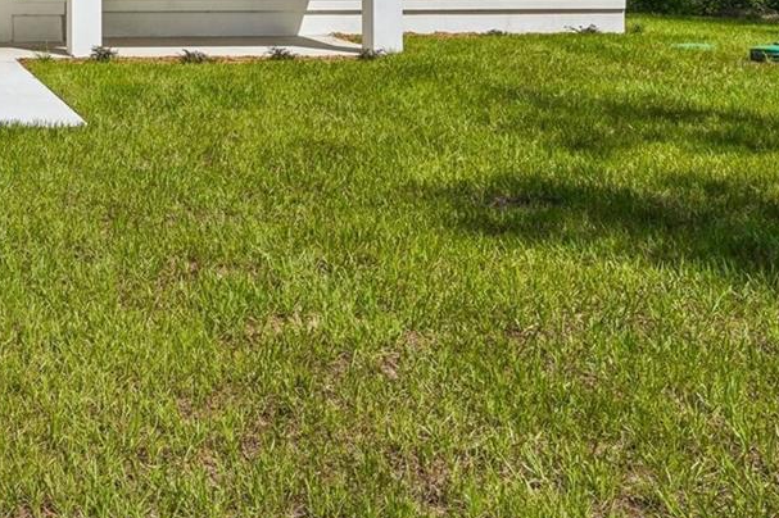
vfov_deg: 21.7
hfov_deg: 29.9
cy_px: -94
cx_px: -137
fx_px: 1254
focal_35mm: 58
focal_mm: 22
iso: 100
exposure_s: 1/60
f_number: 20
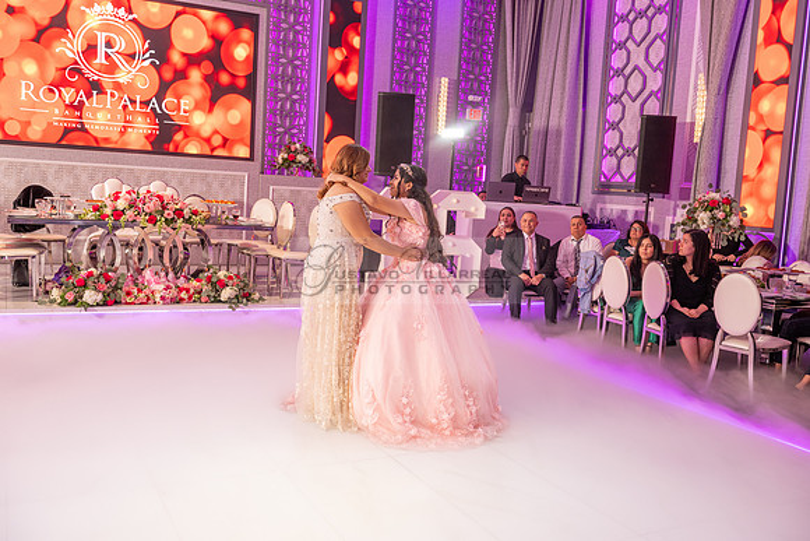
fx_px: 765
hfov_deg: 55.8
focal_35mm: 34
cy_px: 270
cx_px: 405
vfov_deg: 38.9
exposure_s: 1/160
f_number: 4.5
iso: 640
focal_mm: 34
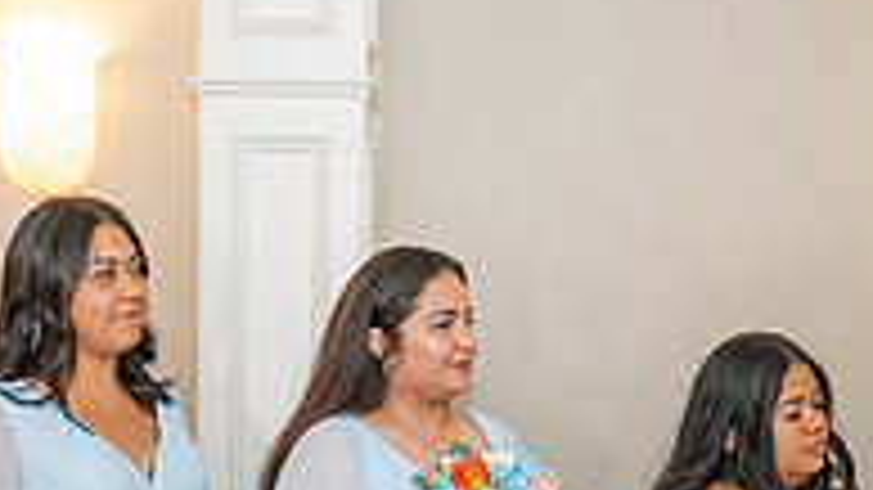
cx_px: 356
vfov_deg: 15.1
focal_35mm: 75
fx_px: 1736
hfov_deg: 28.2
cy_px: 695
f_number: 3.5
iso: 1250
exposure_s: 1/200
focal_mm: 24
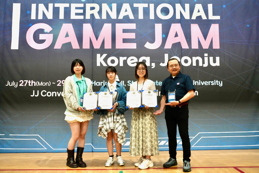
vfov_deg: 38.9
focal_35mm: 34
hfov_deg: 55.8
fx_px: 245
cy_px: 86
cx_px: 130
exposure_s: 1/200
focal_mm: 34
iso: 3200
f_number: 5.6
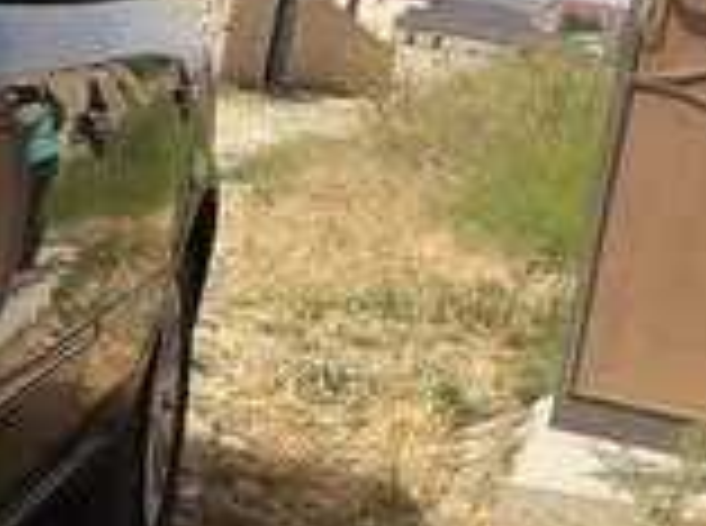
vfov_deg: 12.4
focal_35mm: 118
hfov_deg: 14.4
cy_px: 34
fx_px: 2401
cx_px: -616
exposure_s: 1/1855
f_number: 1.9
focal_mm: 3.7
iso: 40
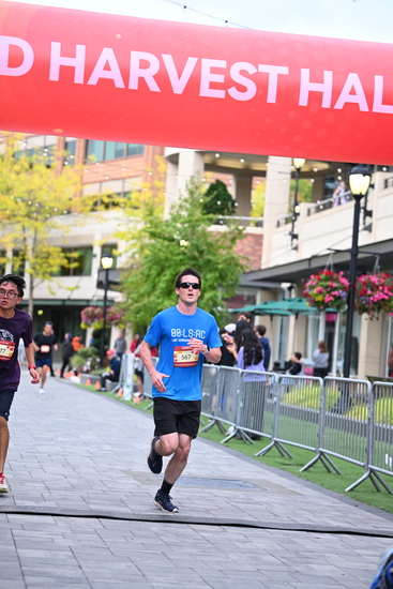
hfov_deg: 15.7
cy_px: 294
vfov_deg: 23.4
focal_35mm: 87
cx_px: 196
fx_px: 1424
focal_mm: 87
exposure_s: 1/1600
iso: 1000
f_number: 2.8
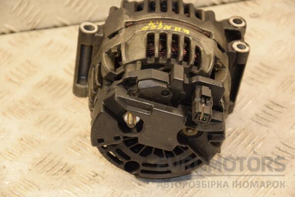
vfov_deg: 11.4
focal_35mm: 120
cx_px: 148
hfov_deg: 17.1
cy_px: 98
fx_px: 983
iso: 800
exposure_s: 1/100
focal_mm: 80
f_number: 5.3
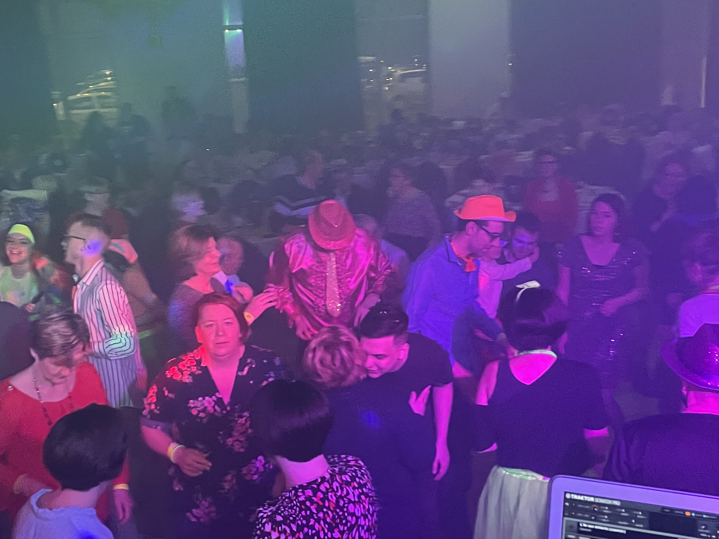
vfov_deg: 33.6
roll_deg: +2.5
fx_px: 893
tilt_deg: -14.7
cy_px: 275
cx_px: 362
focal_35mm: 43
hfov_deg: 43.9
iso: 500
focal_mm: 4.2
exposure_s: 1/33
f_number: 1.6
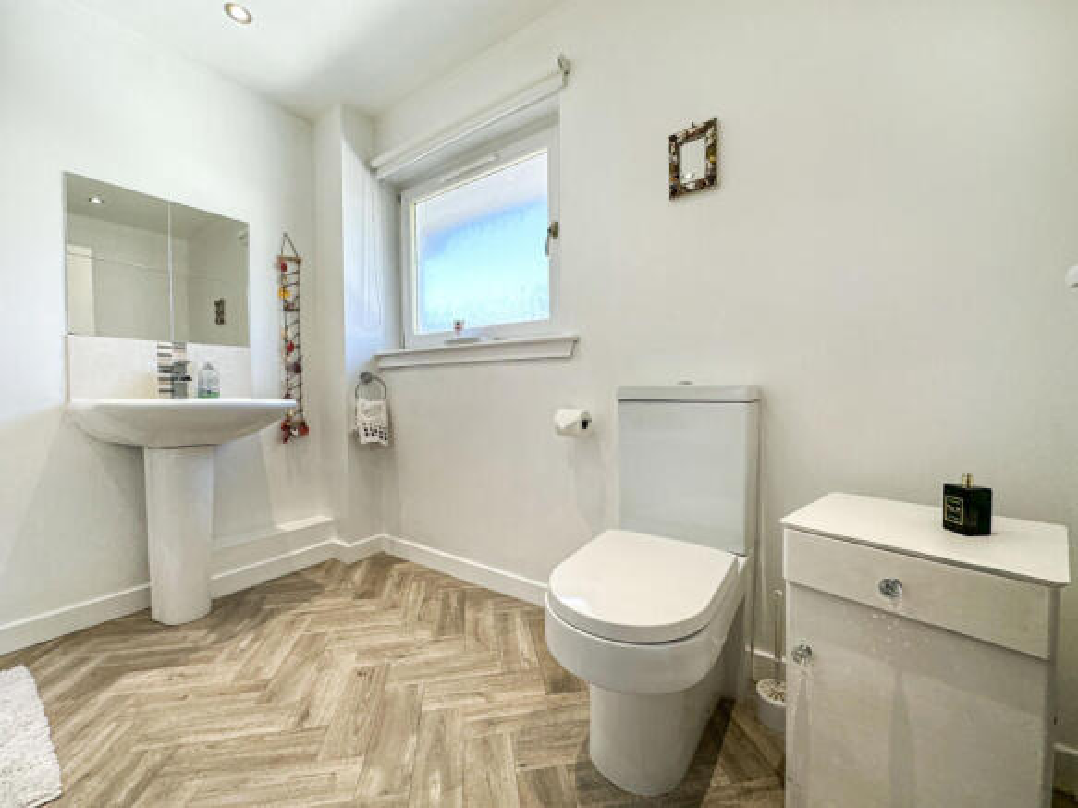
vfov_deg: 85.7
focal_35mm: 14
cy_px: 404
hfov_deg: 102.1
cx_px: 539
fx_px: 436
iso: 40
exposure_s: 1/125
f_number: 2.2
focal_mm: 2.22
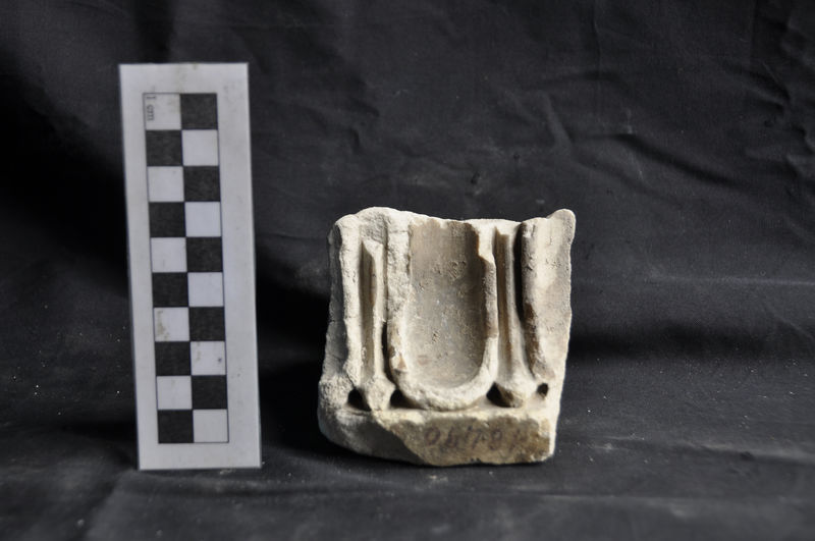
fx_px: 1628
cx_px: 408
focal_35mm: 72
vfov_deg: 18.9
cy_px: 270
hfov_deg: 28.1
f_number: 5.6
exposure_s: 1/80
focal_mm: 48
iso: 200
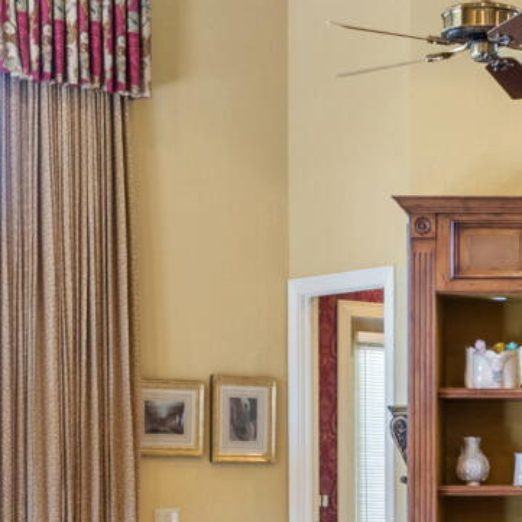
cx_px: 632
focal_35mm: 117
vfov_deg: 14.7
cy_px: 528
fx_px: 1988
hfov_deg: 14.5
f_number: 9
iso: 500
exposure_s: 1/1.67
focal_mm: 16.5
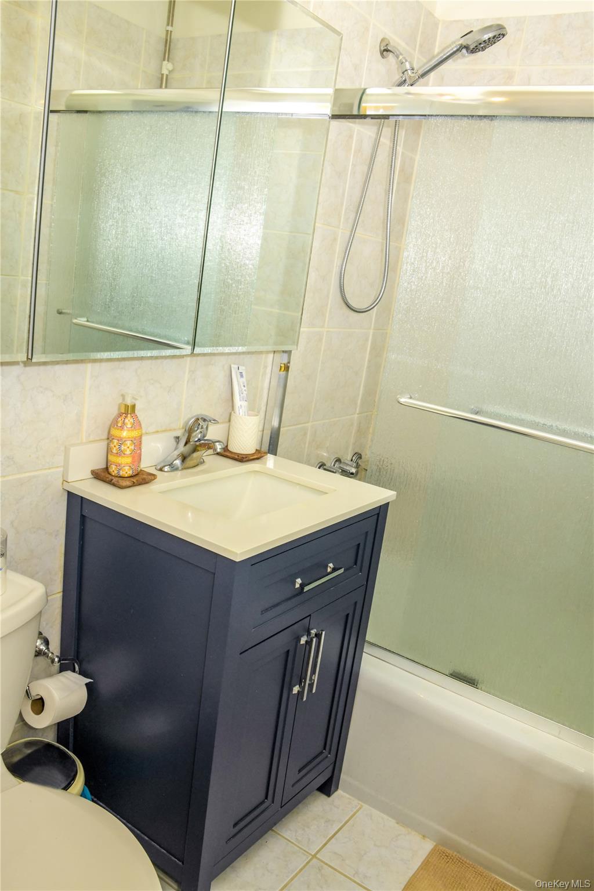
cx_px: 297
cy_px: 446
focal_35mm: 28
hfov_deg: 46.4
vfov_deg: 65.5
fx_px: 693
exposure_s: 1/200
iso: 2500
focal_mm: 28
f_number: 20
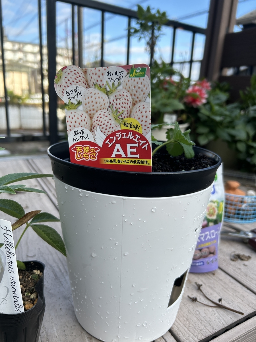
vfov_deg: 67.3
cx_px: 128
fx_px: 256
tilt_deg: -16.8
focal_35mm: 26
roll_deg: -3.4
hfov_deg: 53.1
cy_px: 171
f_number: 1.5
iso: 50
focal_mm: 5.7
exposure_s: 1/1183
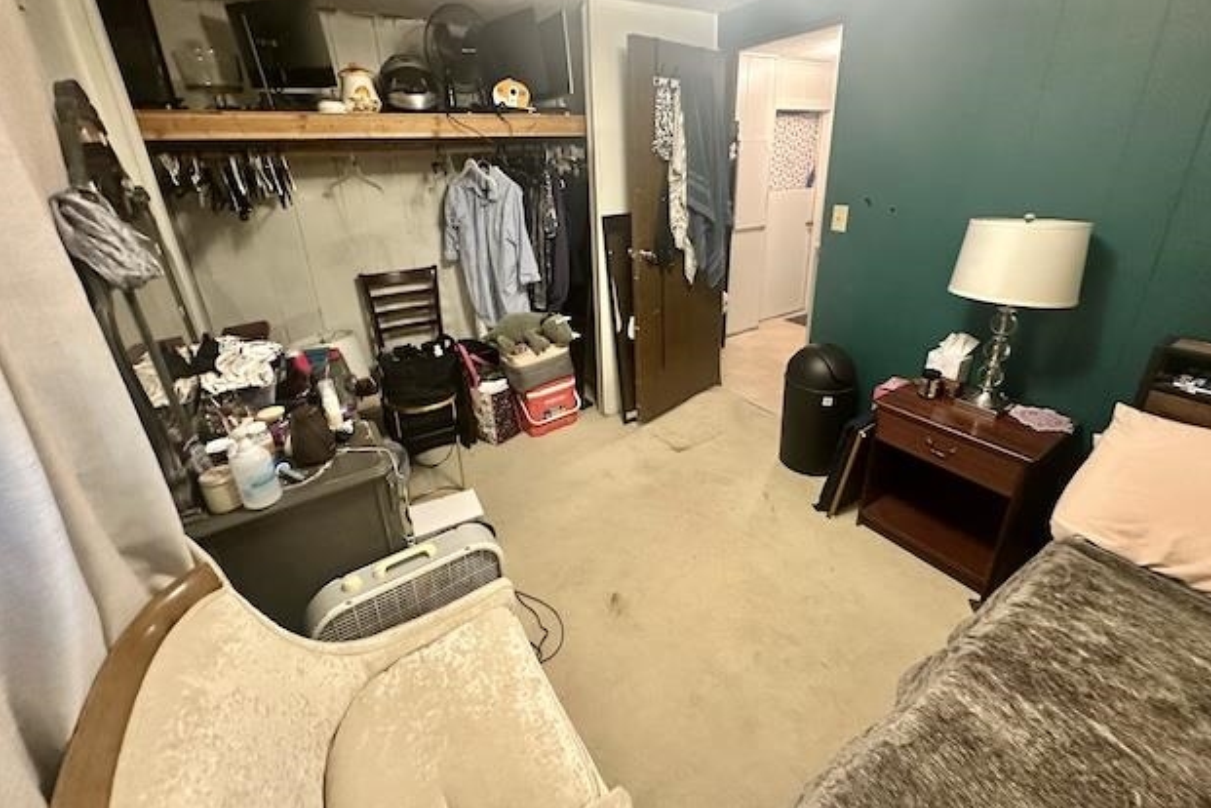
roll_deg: +1.5
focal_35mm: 15
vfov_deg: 76.8
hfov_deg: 100.4
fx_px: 505
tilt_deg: -21.0
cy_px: 343
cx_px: 618
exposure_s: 1/60
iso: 800
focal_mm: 2.22
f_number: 2.2
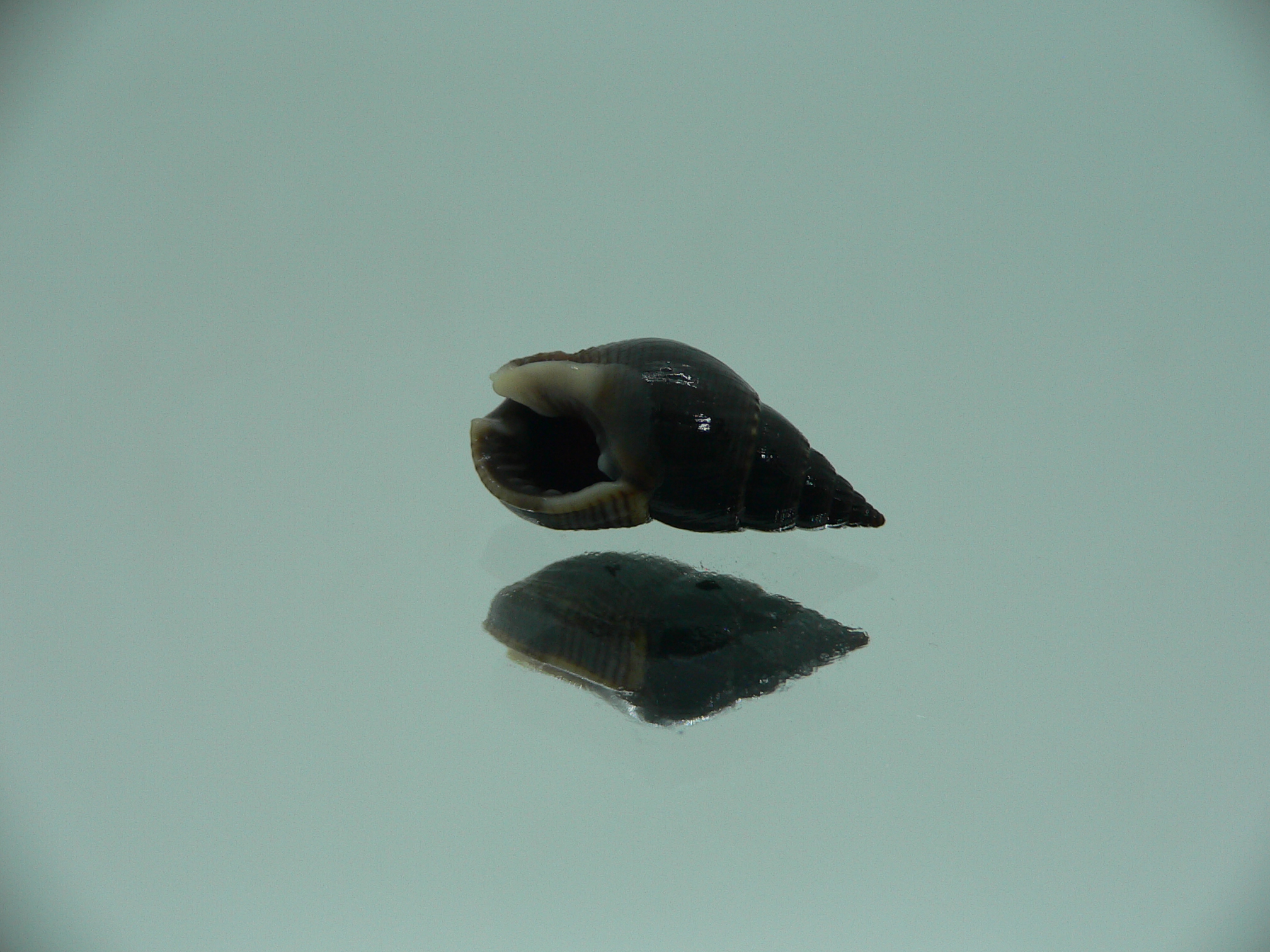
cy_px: 476
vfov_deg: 40.7
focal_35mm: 35
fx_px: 1284
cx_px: 635
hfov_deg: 52.6
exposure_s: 1/60
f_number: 2.8
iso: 80
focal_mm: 4.6
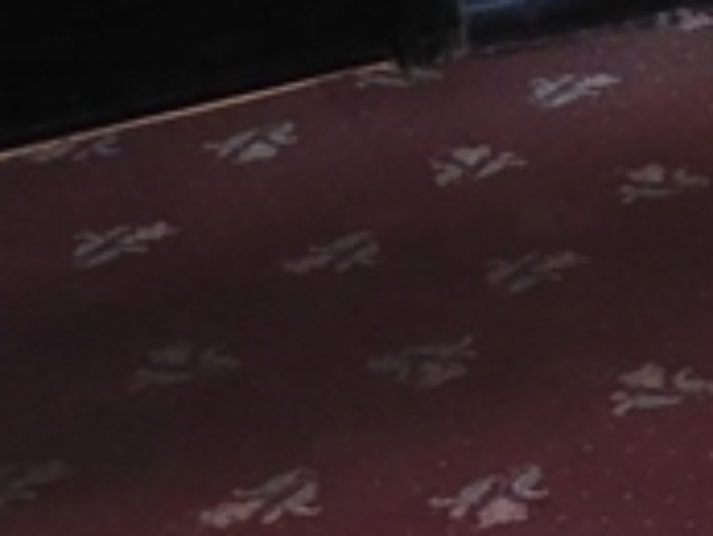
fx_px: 2927
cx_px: 1888
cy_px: -466
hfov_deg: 11.0
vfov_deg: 9.8
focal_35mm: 142
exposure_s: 1/30
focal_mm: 4.3
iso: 250
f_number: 3.4
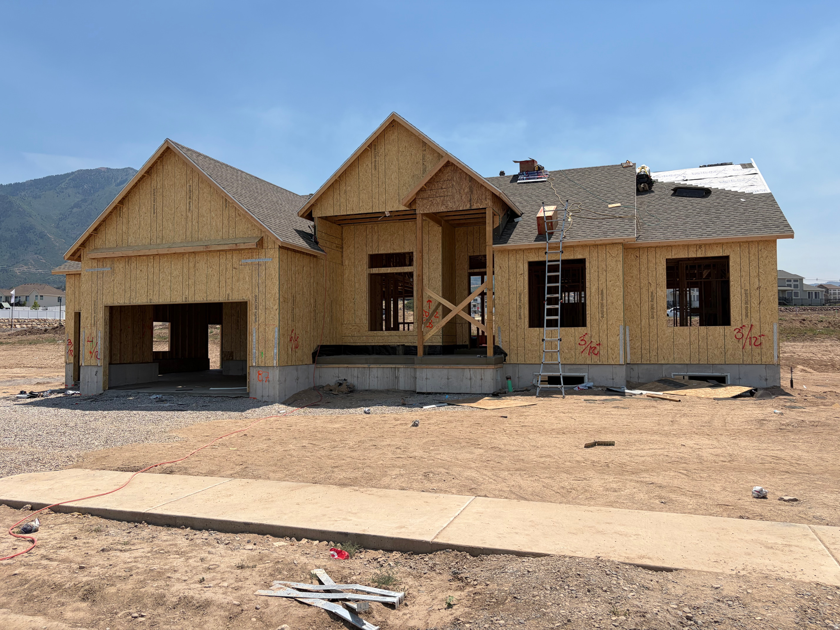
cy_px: 315
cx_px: 420
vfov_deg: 53.1
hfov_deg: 67.3
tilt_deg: +2.6
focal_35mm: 26
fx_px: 631
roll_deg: +0.8
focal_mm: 5.96
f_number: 1.6
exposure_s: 1/5348
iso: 50
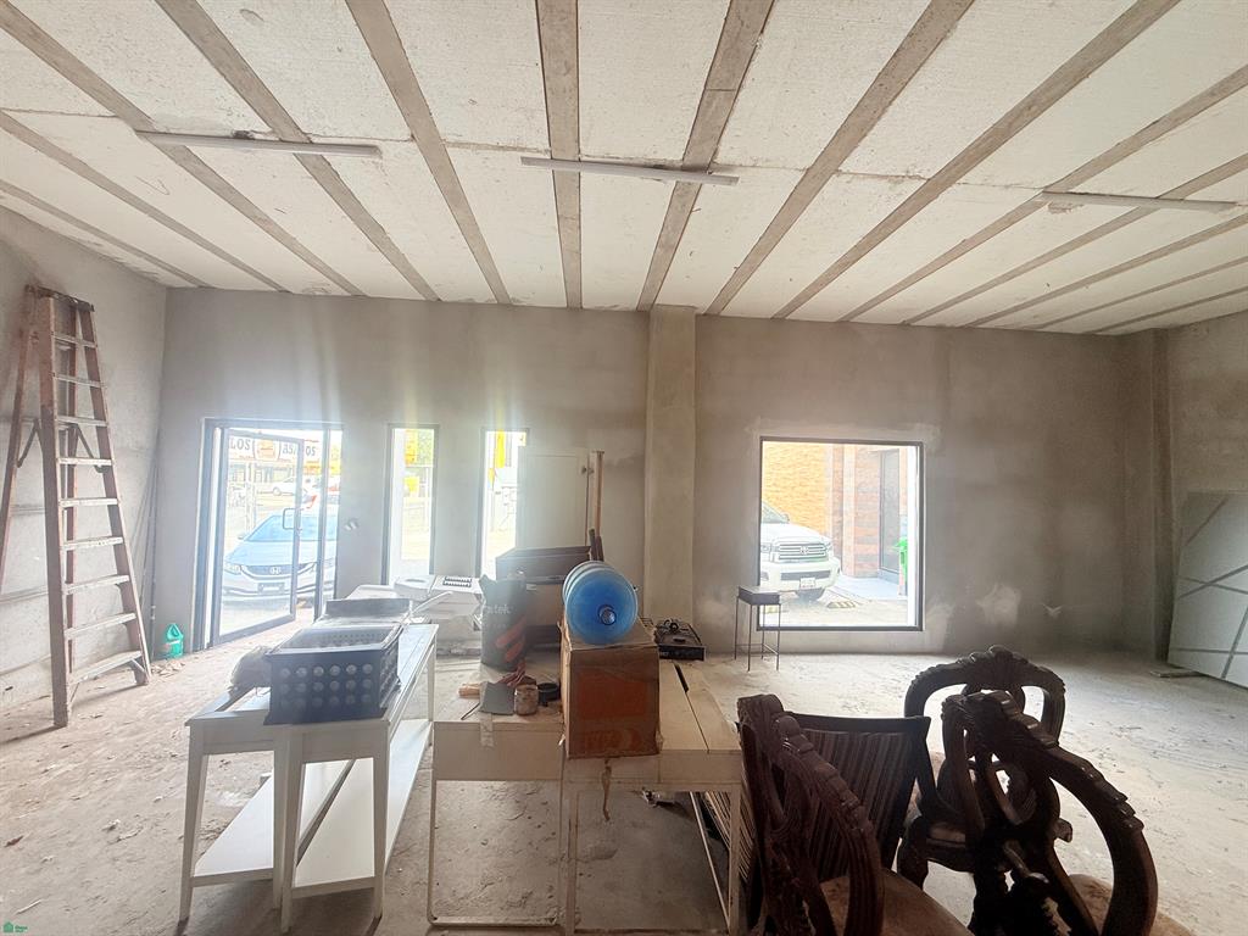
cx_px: 624
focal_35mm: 14
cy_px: 468
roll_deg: -1.4
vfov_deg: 85.7
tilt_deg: +2.4
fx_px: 505
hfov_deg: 102.1
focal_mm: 2.22
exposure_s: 1/99
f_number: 2.2
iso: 50
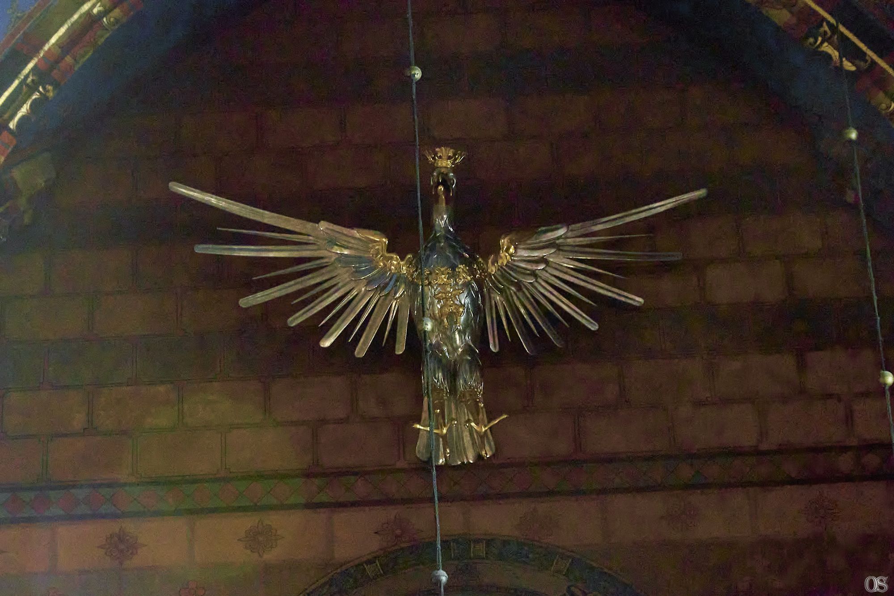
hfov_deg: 14.0
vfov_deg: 9.3
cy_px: 298
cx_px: 447
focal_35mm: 147
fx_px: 3650
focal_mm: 98
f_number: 10
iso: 51200
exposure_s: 1/50
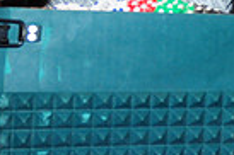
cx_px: 430
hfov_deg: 12.3
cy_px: -40
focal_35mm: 152
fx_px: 987
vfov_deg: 8.9
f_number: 4
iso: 800
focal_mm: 24
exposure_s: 1/60
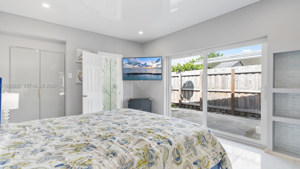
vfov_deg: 63.9
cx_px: 149
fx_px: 135
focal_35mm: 17
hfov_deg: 95.9
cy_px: 86
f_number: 8
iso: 640
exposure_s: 1/40
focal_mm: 16
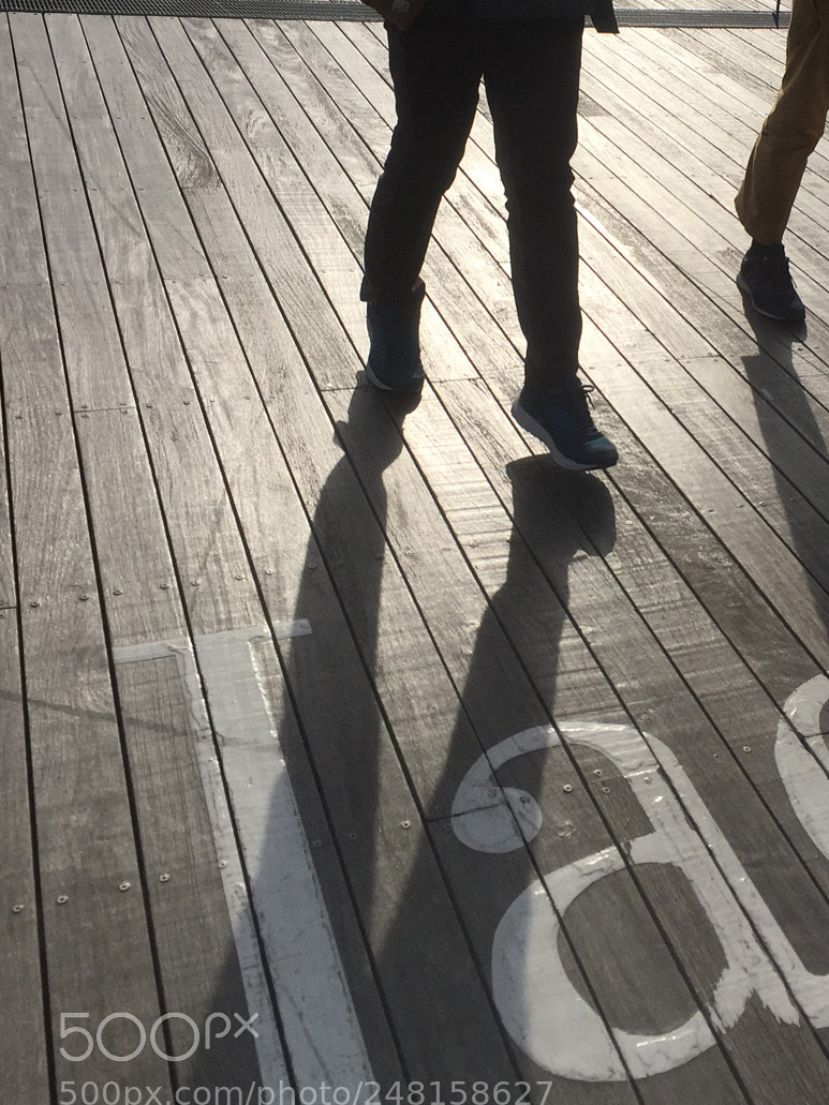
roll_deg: -6.6
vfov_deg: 41.2
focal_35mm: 45
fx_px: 1437
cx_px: 636
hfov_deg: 31.5
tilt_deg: -16.1
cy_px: 320
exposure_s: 1/6623
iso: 32
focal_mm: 4.15
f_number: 2.2
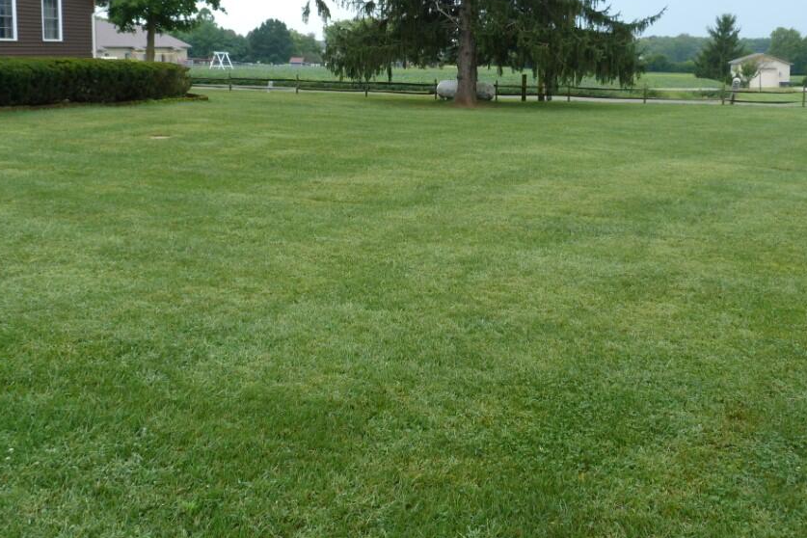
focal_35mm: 42
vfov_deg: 31.6
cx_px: 440
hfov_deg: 46.3
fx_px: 941
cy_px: 170
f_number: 3.2
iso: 80
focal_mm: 5.9
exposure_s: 1/125
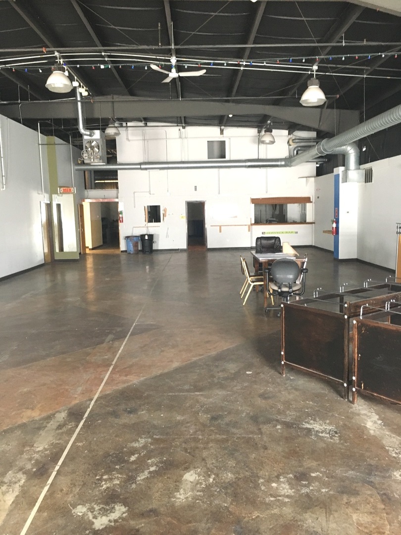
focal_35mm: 29
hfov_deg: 48.2
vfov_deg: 61.7
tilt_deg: -5.1
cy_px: 268
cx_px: 200
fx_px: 448
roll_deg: +1.6
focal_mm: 4.15
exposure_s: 1/15
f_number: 2.2
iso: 200
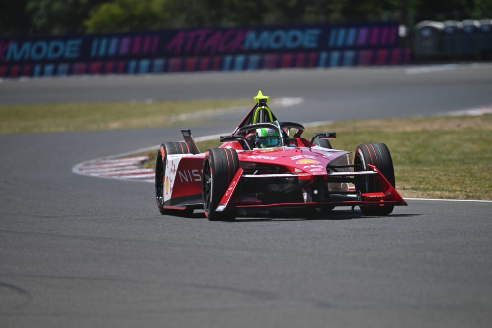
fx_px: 5467
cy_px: 164
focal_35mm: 400
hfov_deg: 5.2
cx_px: 246
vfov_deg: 3.4
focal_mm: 400
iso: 125
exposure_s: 1/1250
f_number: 4.5
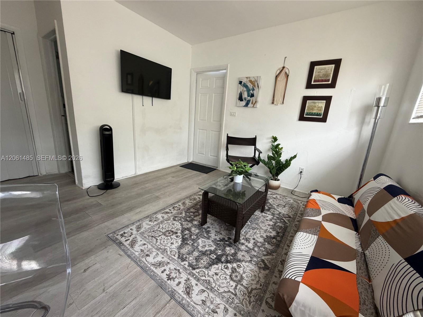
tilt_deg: -11.6
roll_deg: -2.9
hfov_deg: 102.1
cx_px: 212
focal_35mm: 14
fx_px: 171
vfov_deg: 85.7
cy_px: 158
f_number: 2.2
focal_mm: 2.22
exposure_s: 1/118
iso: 320
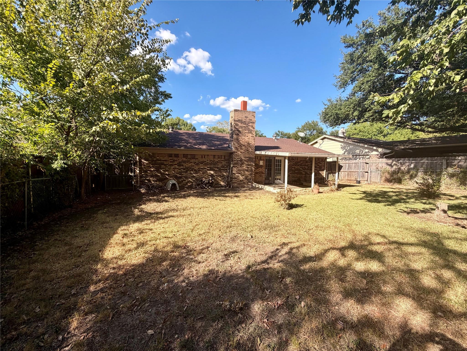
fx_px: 189
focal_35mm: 14
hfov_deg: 102.1
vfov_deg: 85.7
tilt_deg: -3.2
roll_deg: -1.0
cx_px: 234
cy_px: 176
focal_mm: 2.22
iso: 40
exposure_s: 1/770
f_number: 2.2
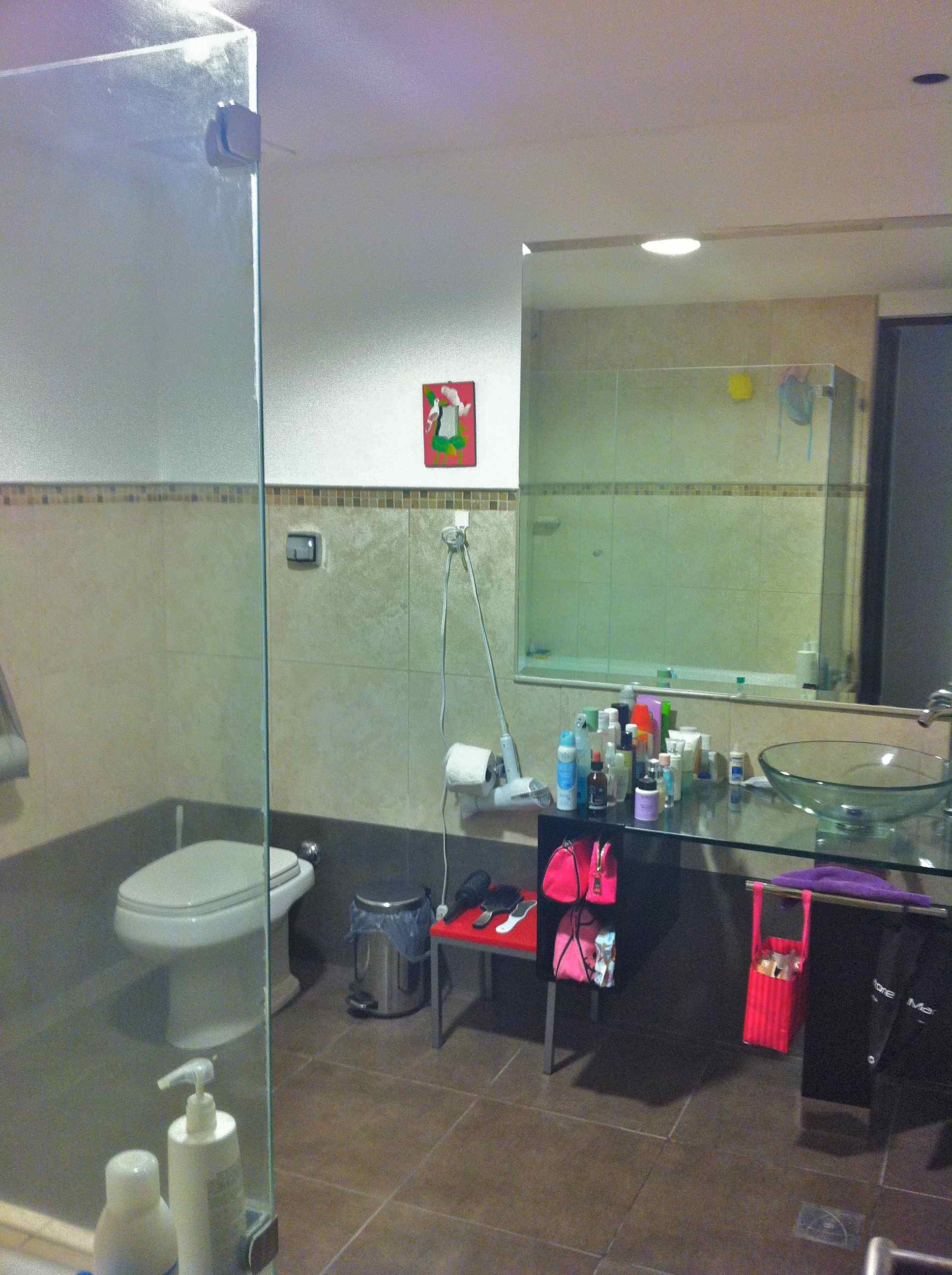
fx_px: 1287
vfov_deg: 52.7
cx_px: 476
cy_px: 638
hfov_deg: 40.6
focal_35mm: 35
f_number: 2.8
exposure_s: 1/17
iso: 160
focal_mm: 3.85
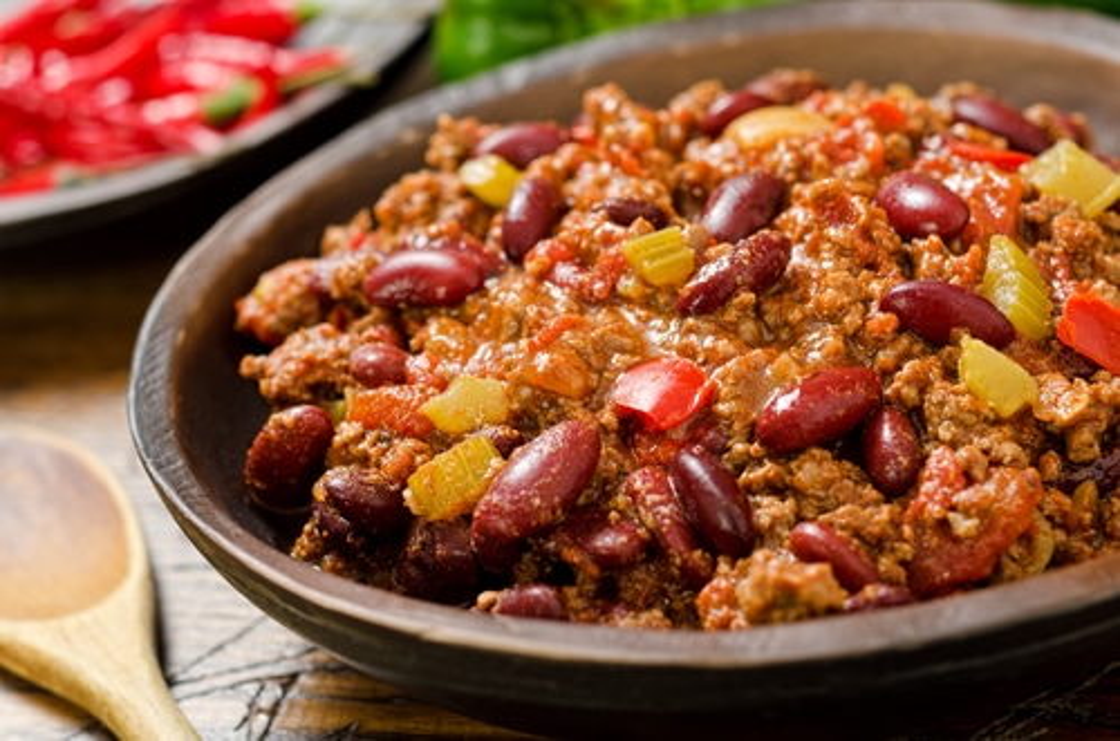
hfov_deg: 27.0
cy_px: 370
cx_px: 560
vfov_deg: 18.1
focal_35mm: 75
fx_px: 2328
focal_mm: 50
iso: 100
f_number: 4.5
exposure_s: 1/5
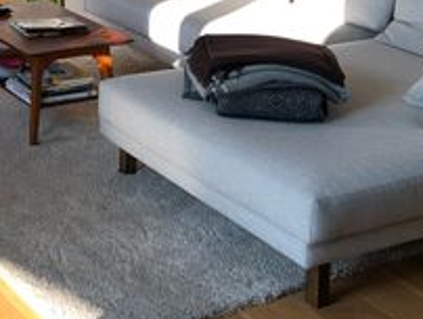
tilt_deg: -5.5
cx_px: 8
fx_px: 1015
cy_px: -141
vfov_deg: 16.4
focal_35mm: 83
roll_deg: -0.1
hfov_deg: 22.7
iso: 20
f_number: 1.8
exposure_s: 1/111
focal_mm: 3.99
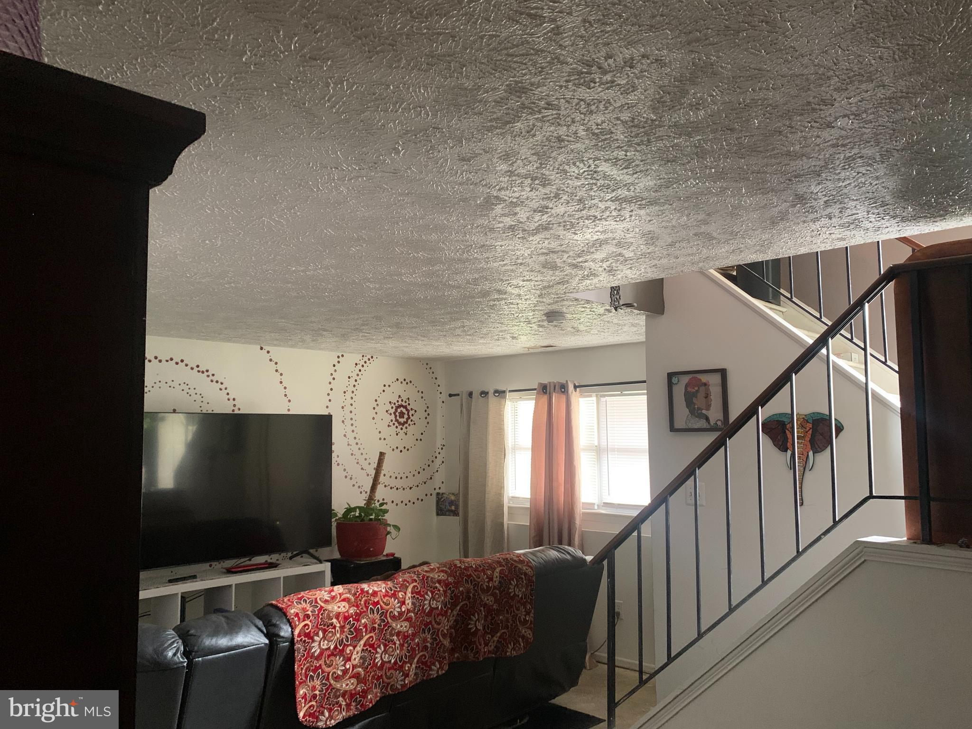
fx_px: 730
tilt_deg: +4.4
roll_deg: +0.5
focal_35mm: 26
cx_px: 486
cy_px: 364
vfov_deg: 53.1
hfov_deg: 67.3
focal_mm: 4.25
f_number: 1.8
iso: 500
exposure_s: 1/30
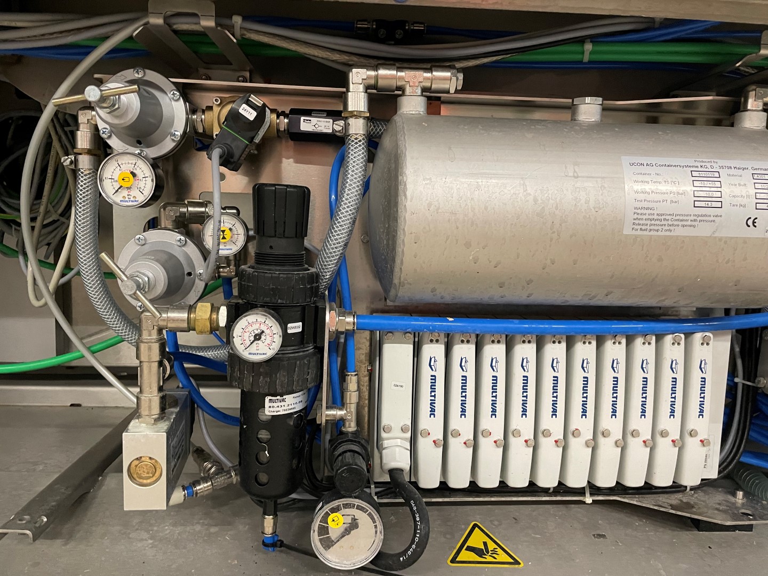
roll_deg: -2.5
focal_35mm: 26
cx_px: 384
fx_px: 577
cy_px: 288
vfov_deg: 53.1
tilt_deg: -6.1
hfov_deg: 67.3
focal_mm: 4.2
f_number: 1.6
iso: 400
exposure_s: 1/33
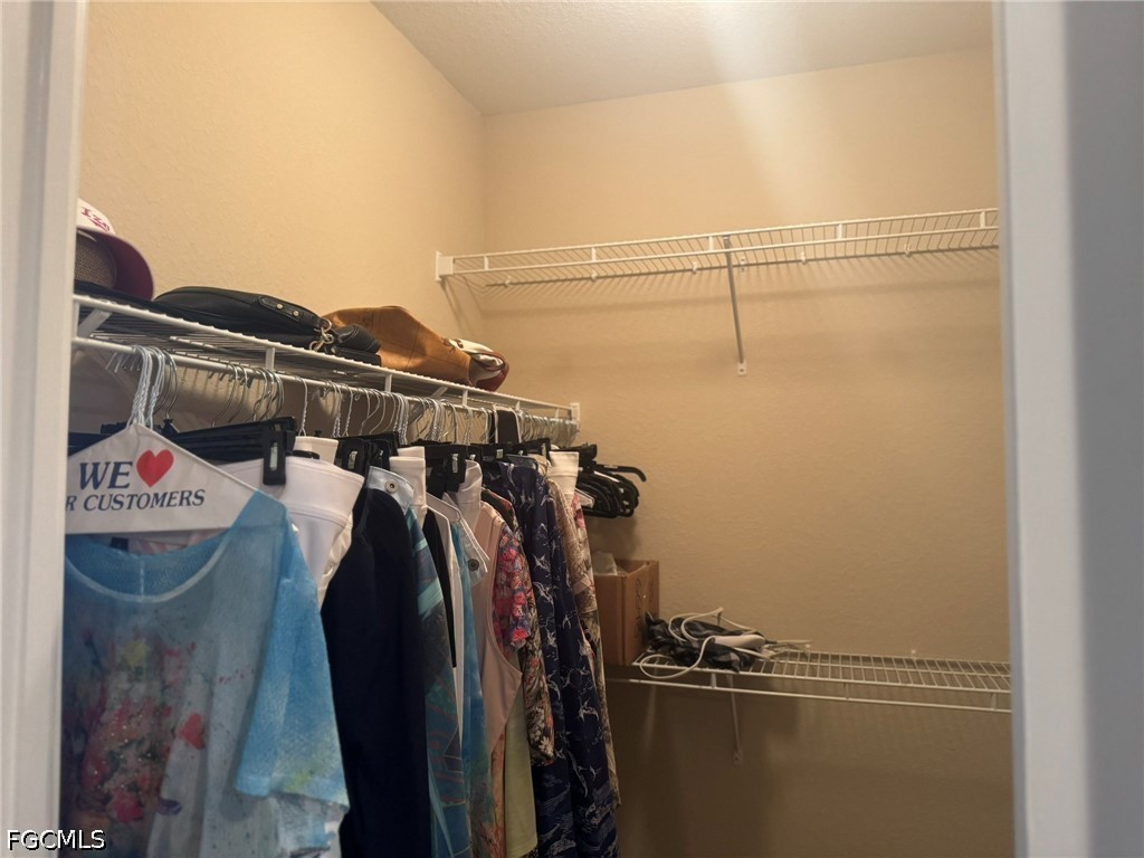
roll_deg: -0.5
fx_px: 793
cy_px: 429
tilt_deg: +2.6
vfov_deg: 56.8
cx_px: 572
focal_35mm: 24
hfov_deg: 71.6
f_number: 1.78
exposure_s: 1/60
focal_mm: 6.76
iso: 640
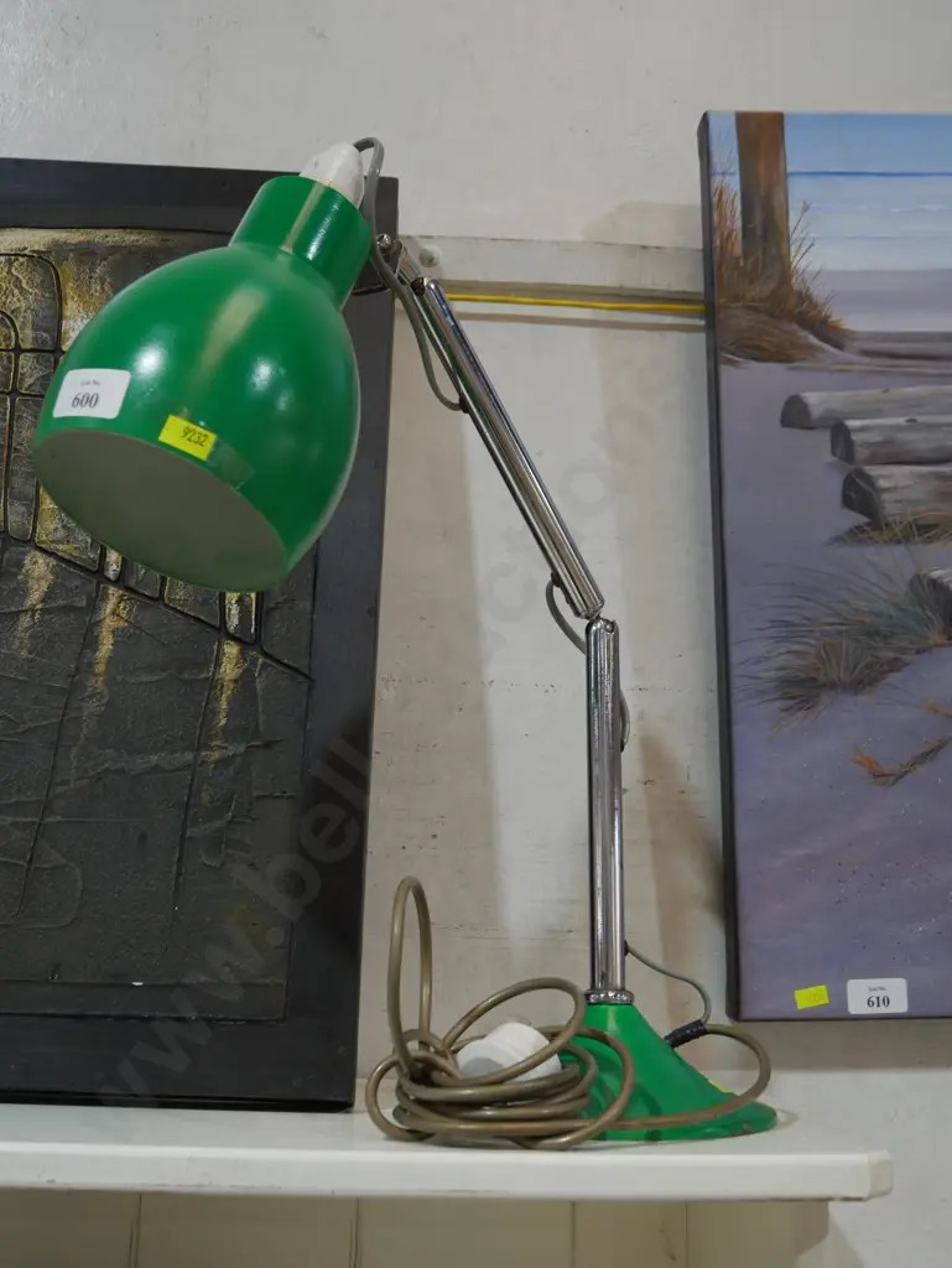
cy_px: 634
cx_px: 476
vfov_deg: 46.8
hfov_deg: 36.0
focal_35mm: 40
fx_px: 1466
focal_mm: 20
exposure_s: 1/60
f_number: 4.4
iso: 500
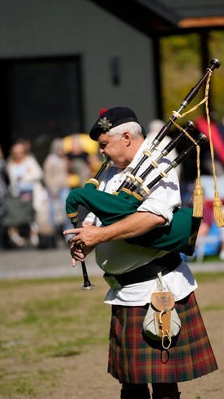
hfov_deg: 5.2
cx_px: 136
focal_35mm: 232
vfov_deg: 9.3
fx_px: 2453
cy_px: 225
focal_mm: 180
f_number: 2.8
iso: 100
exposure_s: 1/2500
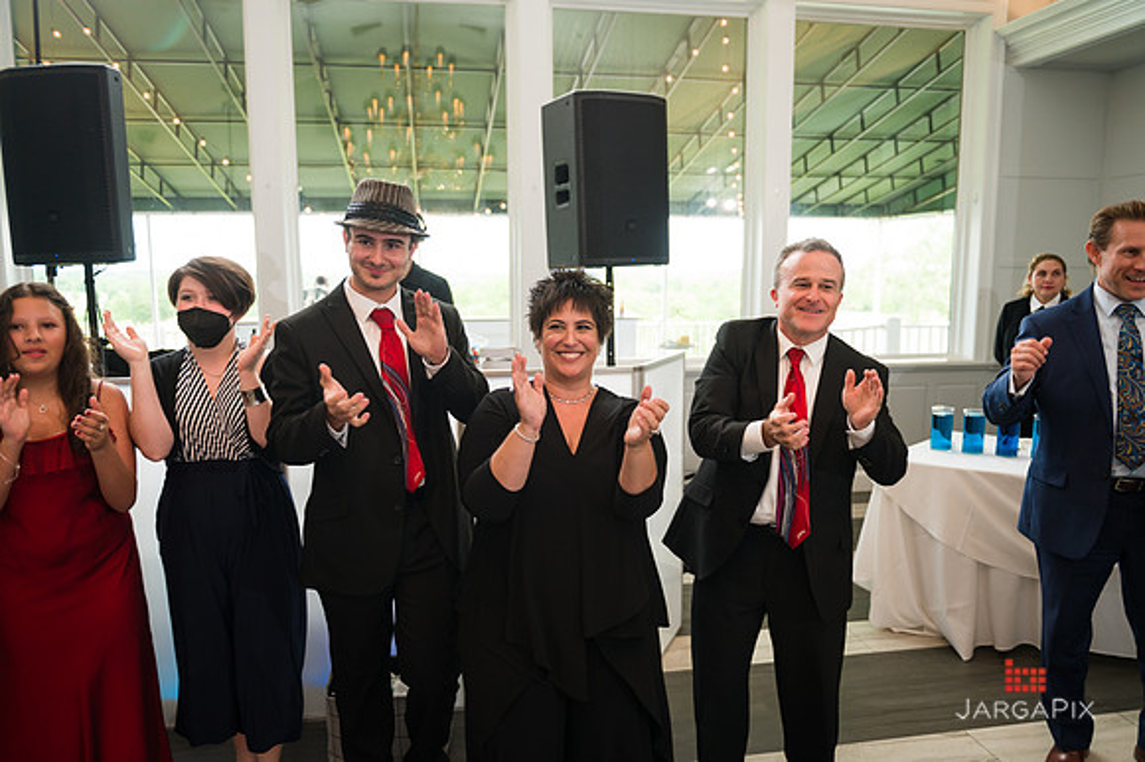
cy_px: 381
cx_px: 572
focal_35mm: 27
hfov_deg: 67.4
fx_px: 858
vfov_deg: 47.9
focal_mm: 27
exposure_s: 1/200
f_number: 3.2
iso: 400
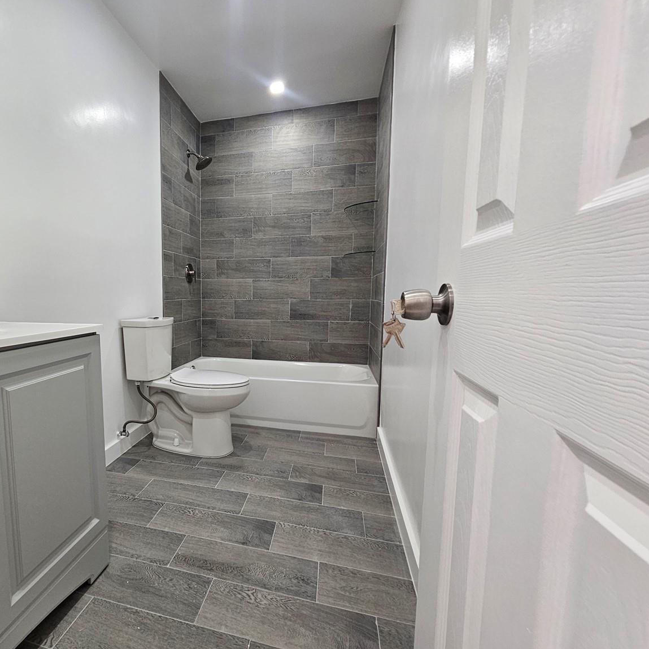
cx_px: 221
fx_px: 339
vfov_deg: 87.4
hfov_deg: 84.7
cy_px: 333
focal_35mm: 16
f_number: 2.2
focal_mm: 2.2
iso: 160
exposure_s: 1/60
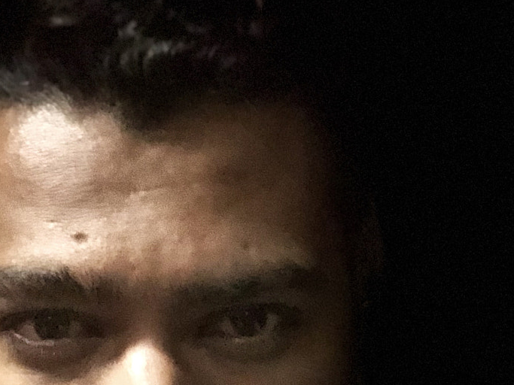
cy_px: 401
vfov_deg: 19.0
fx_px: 1113
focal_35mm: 75
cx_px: 135
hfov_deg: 25.7
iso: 1250
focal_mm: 2.87
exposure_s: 1/17
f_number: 2.2
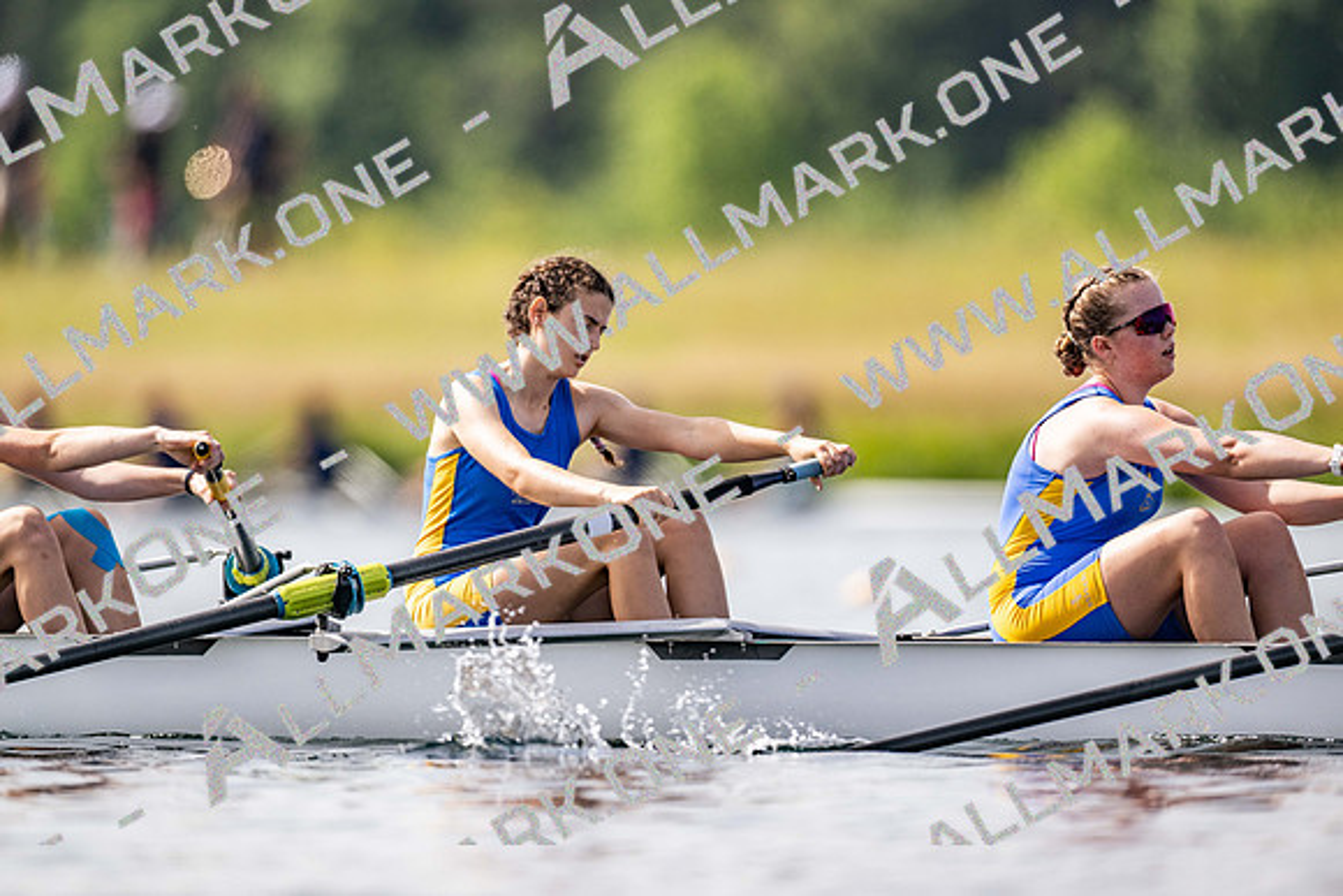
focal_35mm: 600
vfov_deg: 2.3
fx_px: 22388
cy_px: 448
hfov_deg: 3.4
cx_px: 672
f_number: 4
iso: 200
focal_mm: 600
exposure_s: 1/2500
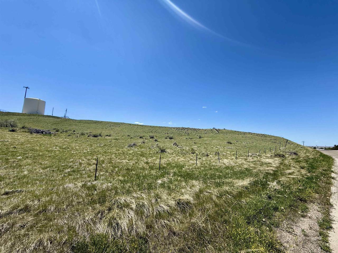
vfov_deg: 85.7
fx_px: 137
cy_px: 126
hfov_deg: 102.1
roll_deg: -1.2
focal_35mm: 14
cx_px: 169
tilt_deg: +7.5
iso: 50
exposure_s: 1/2841
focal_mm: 2.22
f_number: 2.2
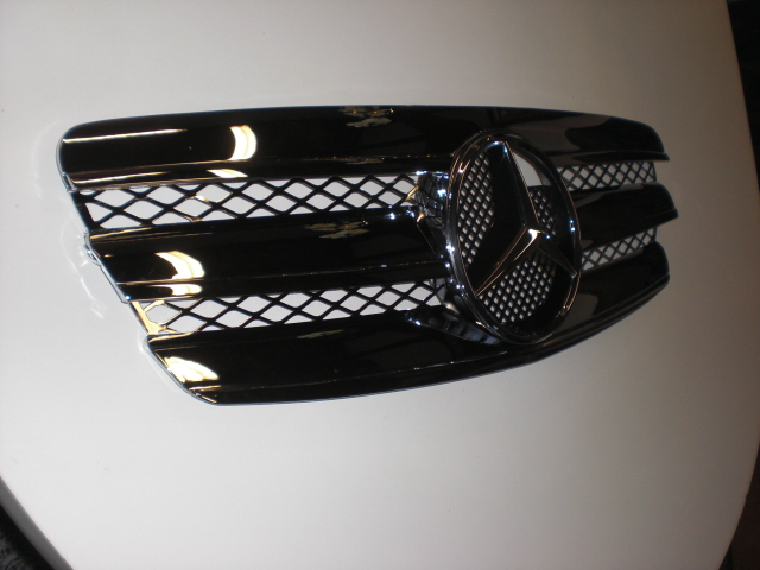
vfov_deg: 37.7
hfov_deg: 49.0
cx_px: 380
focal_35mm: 38
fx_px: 834
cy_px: 285
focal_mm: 6.3
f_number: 3.1
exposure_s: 1/60
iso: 100
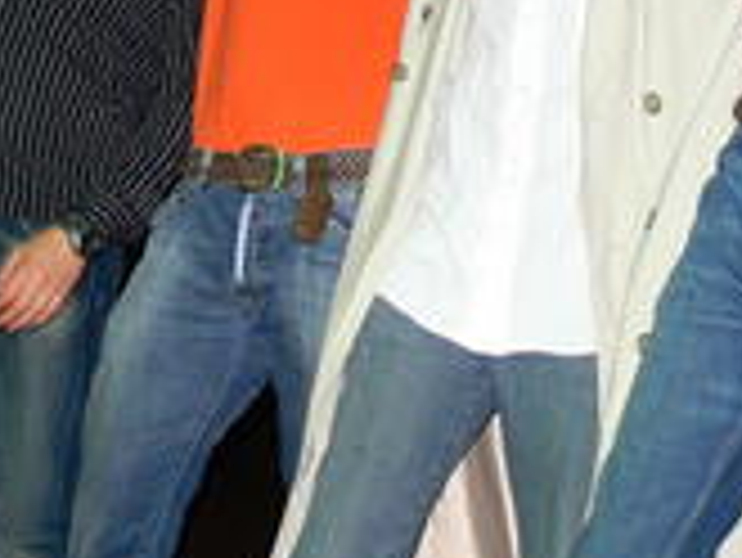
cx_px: 319
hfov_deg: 19.6
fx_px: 2145
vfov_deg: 14.6
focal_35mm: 100
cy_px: 18
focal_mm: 7.4
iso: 100
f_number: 2.8
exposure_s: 1/30
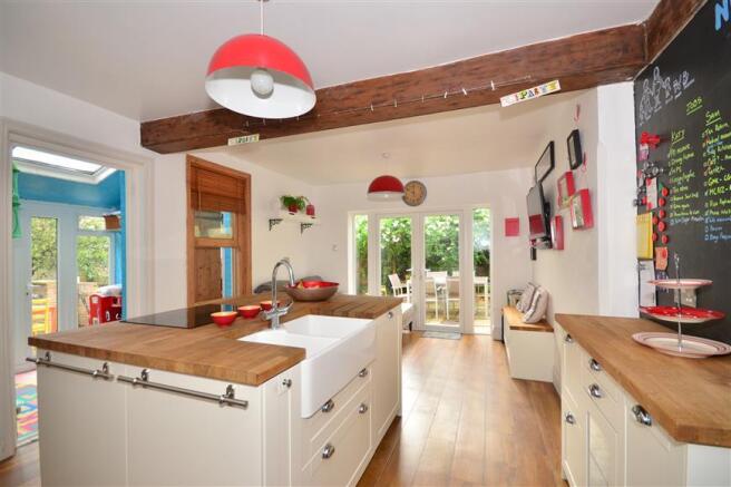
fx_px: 304
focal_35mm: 15
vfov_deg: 77.3
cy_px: 244
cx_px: 366
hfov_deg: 100.4
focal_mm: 10
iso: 400
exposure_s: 1/50
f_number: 5.6
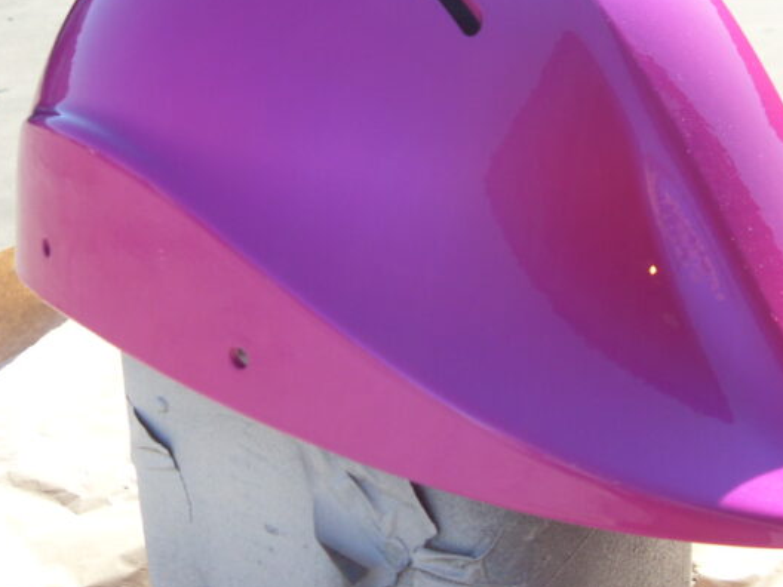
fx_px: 1199
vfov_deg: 27.4
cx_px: 457
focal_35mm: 53
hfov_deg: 36.1
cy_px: 210
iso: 80
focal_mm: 6.3
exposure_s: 1/125
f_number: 7
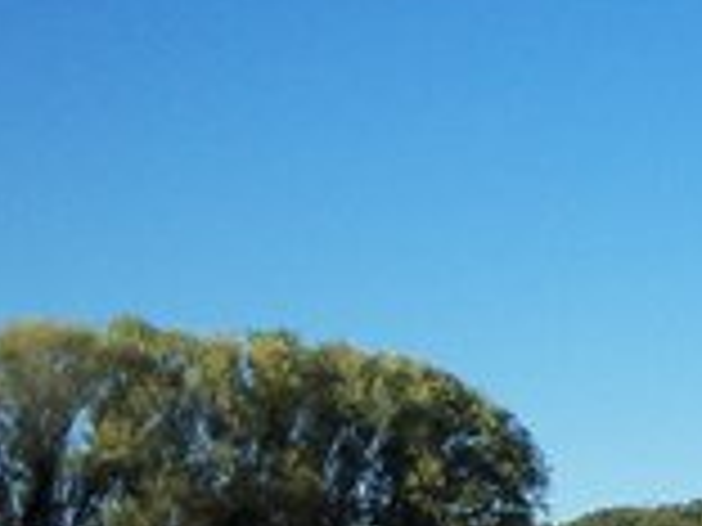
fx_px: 2799
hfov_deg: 13.9
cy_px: 863
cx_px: 810
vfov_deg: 10.3
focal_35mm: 138
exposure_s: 1/160
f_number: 8.8
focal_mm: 5.7
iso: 80
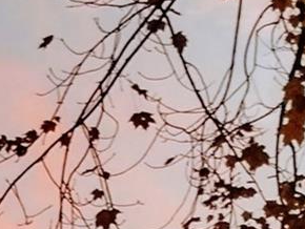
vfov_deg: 7.1
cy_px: 542
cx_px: -279
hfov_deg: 9.5
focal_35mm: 197
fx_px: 1737
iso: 513
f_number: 1.8
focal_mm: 4.27
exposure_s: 1/120
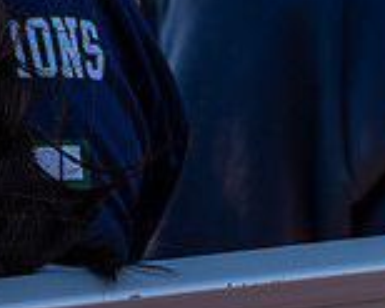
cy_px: -252
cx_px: -137
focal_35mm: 659
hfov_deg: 2.9
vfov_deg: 2.3
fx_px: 7504
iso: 400
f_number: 2.8
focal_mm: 128
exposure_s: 1/1600
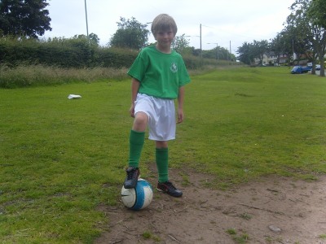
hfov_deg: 52.6
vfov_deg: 40.7
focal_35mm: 35
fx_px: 330
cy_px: 122
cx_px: 163
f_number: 2.8
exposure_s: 1/350
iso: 80
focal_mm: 7.4
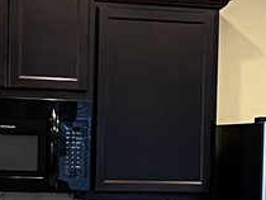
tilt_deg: -2.7
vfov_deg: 8.3
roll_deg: -1.7
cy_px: 211
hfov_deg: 11.1
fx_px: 1369
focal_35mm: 178
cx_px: 189
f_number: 1.5
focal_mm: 5.7
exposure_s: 1/60
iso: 200
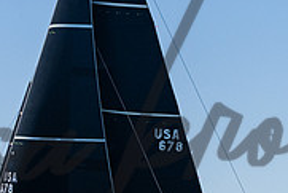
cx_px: 157
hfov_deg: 10.0
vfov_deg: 6.7
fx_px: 1649
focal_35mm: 206
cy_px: 205
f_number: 8
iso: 500
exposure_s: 1/2500
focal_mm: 47
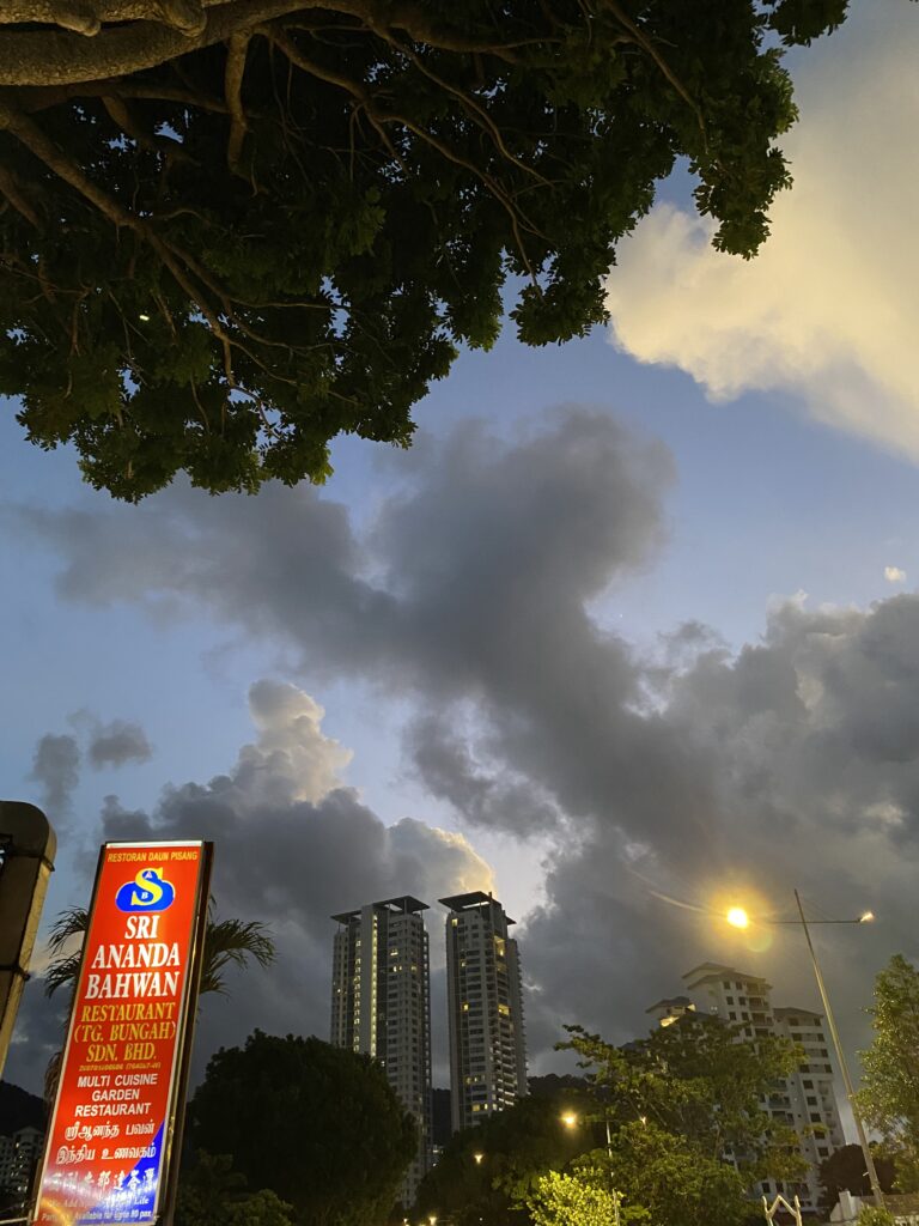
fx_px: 920
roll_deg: +2.8
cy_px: 613
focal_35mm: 26
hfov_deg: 53.1
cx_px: 460
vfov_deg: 67.3
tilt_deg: +35.9
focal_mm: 4.25
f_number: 1.8
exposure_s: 1/25
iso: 640
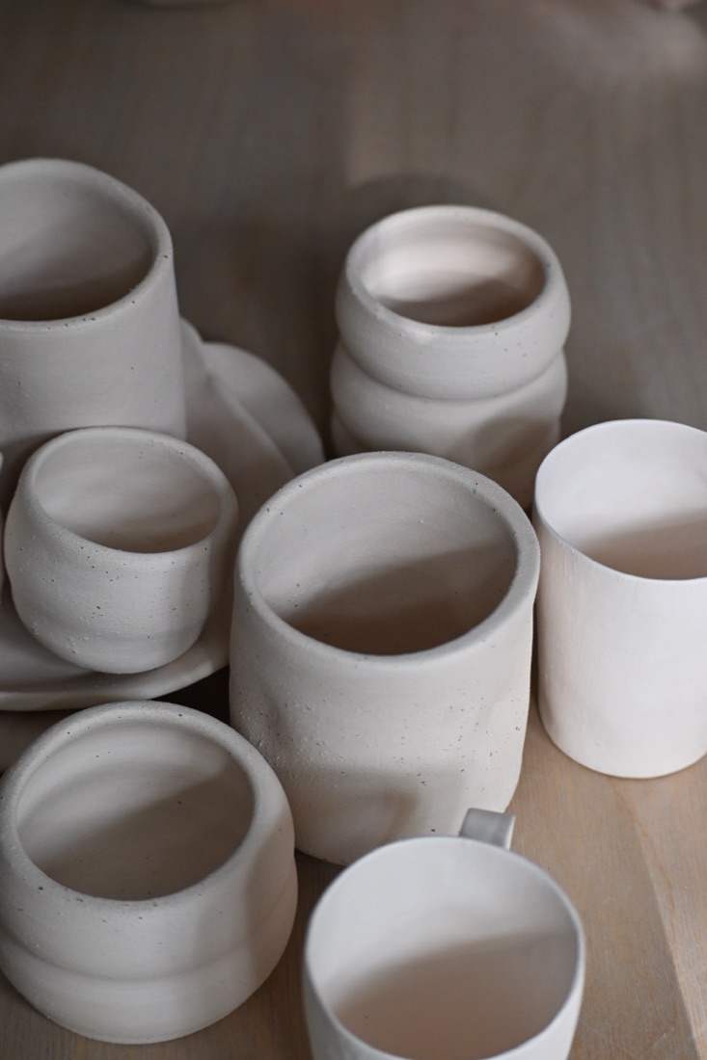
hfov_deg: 14.7
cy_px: 530
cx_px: 354
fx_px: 2740
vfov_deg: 21.9
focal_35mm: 93
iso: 1000
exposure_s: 1/125
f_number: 4.8
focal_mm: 62
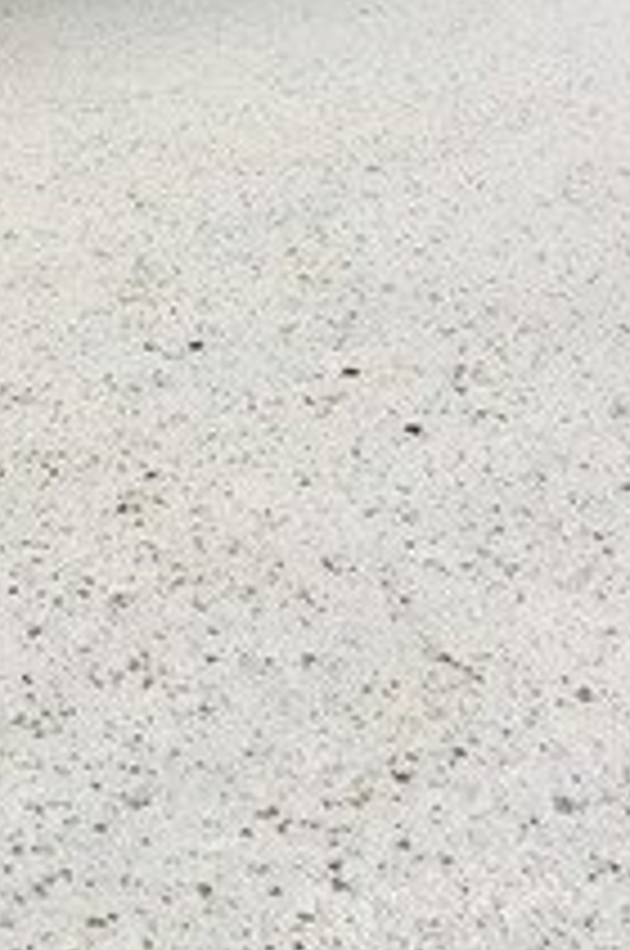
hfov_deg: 17.9
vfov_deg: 26.1
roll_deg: +0.4
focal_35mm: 71
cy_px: -122
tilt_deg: -11.1
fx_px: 1870
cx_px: -184
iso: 32
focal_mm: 4.15
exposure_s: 1/100
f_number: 2.2
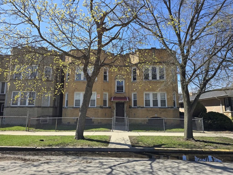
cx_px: 116
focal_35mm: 23
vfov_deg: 58.9
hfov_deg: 73.9
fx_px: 155
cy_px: 88
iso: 12
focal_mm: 6.3
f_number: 1.7
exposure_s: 1/503
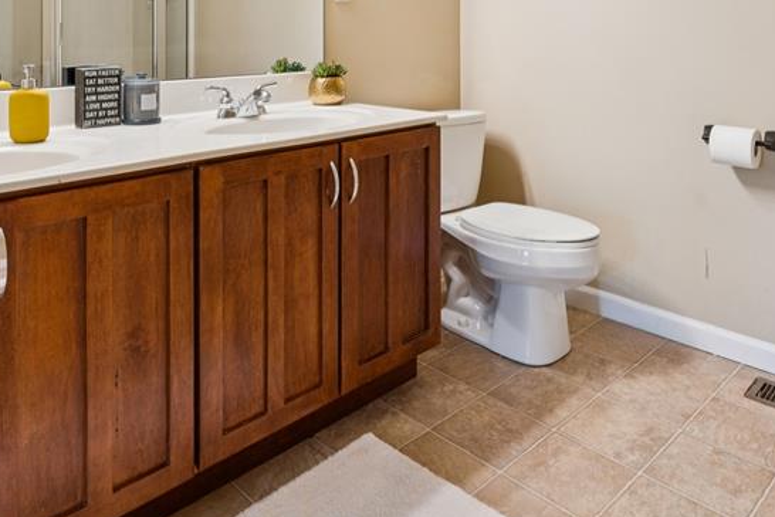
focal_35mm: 30
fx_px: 650
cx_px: 409
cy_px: 41
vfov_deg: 39.8
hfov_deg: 61.6
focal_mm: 16.1
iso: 200
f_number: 13
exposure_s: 1/1.67
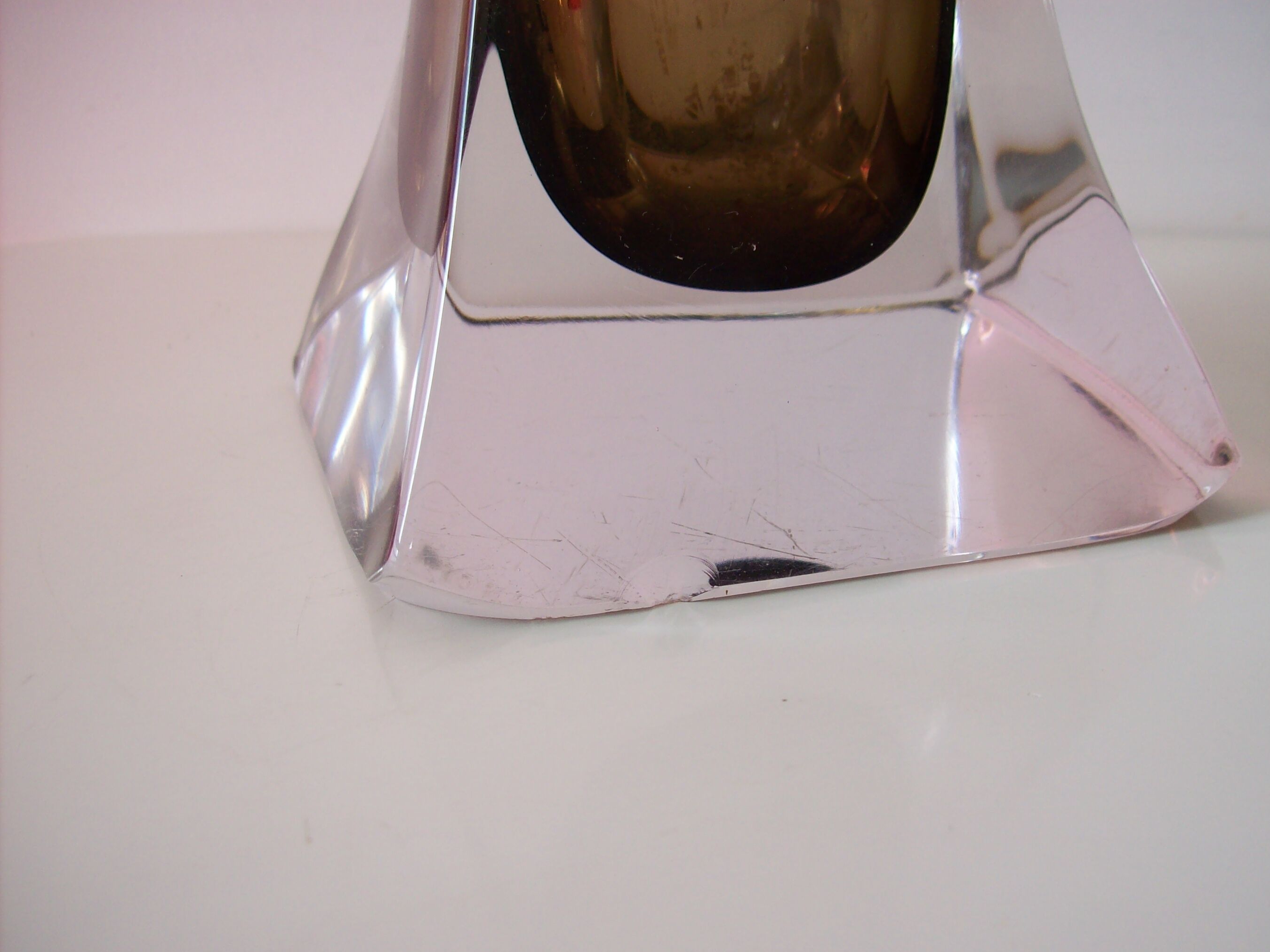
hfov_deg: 49.0
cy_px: 494
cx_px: 670
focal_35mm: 38
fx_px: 1394
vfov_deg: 37.7
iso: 80
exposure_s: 1/64
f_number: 2.7
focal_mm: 6
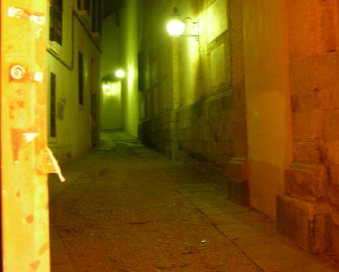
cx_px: 215
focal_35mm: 61
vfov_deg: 24.7
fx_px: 612
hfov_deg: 30.8
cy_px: 72
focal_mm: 8.9
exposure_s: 1.67
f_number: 2.8
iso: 200
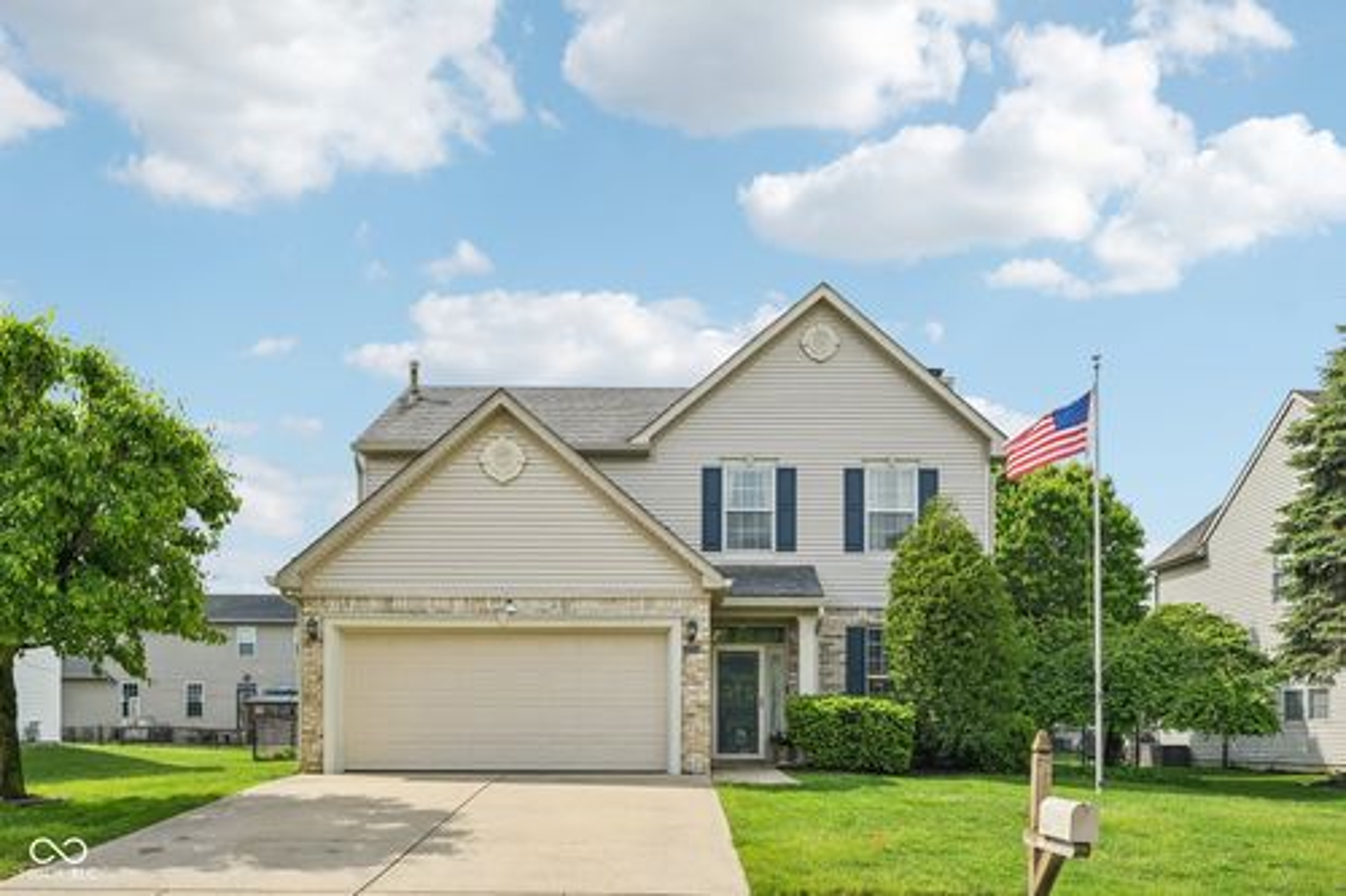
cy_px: 448
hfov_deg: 61.9
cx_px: 673
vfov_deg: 43.6
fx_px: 1121
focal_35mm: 30
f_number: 8
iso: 100
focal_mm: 30
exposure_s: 1/400
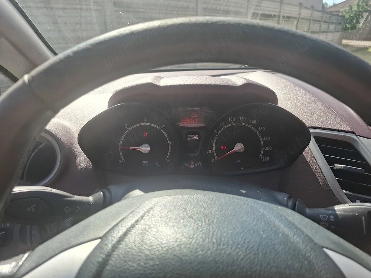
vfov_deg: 58.9
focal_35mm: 23
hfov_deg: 73.9
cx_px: 186
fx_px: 247
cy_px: 139
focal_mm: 5.54
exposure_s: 1/787
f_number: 1.8
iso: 50
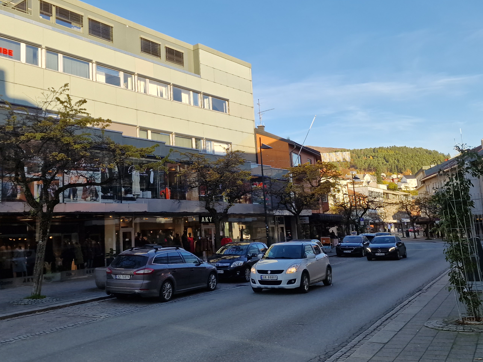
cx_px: 183
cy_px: 151
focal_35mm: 36
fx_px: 502
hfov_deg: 50.9
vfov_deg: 39.5
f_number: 1.8
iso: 50
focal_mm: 6.4
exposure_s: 1/441
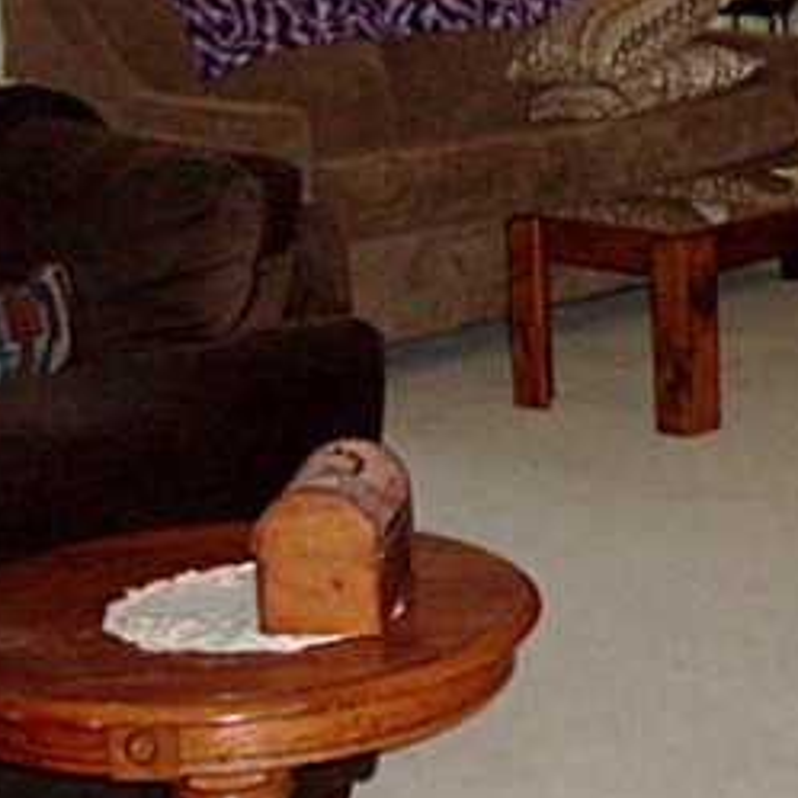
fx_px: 2817
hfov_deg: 15.4
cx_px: 1026
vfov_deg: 15.6
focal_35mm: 108
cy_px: -122
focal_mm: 6.3
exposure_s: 1/45
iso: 120
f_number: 2.8
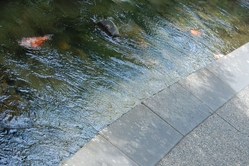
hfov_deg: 20.8
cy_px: 90
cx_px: 106
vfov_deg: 13.9
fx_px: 677
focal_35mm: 98
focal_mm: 32
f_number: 4.5
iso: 200
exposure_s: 1/160
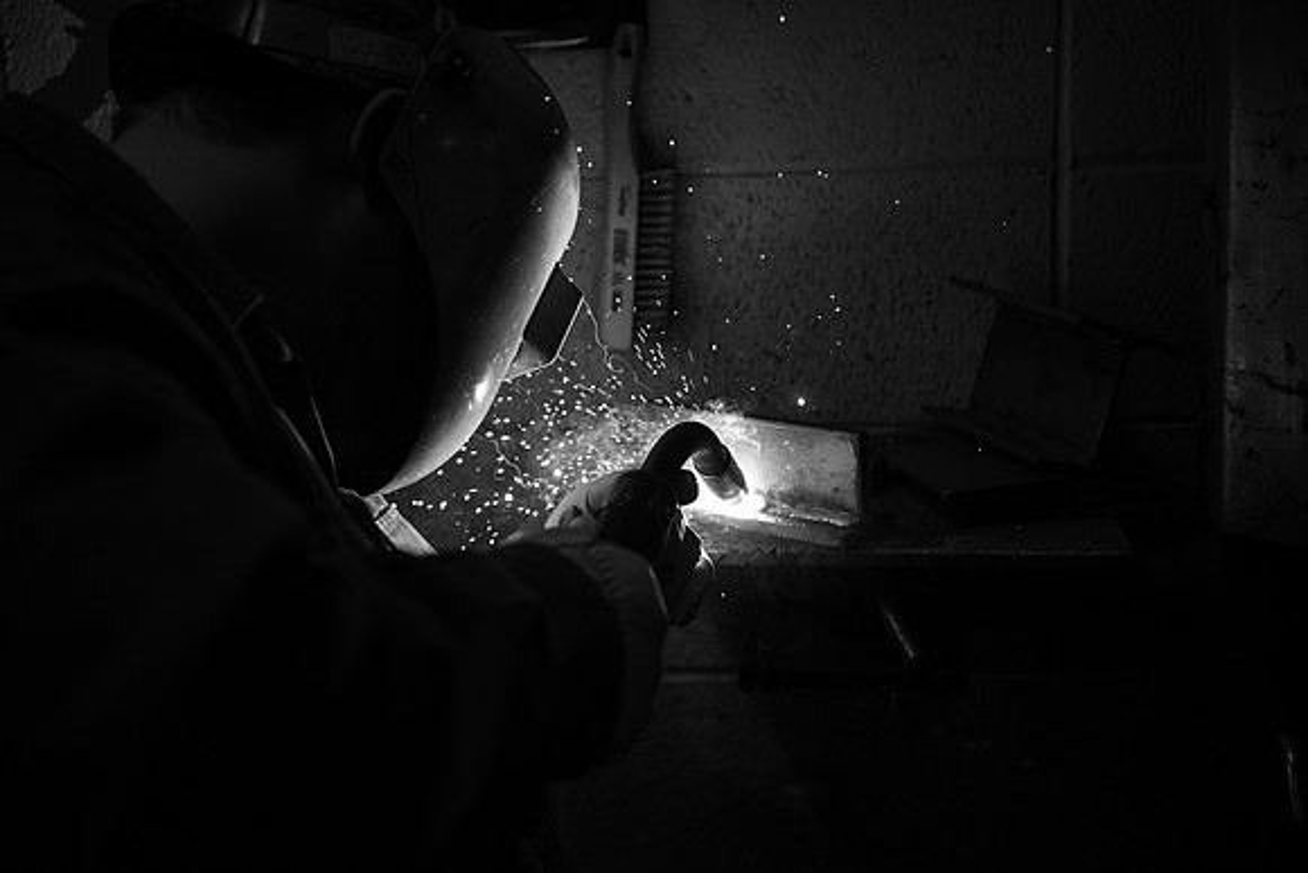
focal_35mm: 46
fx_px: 1672
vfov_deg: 29.3
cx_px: 654
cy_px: 436
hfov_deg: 42.7
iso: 100
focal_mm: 46
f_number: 2.8
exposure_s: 1/1600
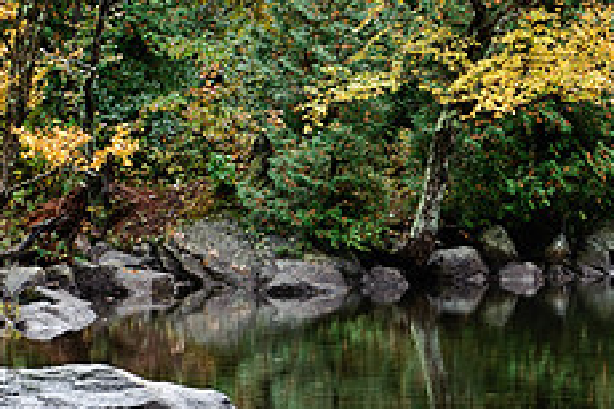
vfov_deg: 6.8
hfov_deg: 10.1
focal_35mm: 202
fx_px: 3443
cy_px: 246
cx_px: 534
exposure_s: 1/1.67
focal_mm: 80
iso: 200
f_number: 16
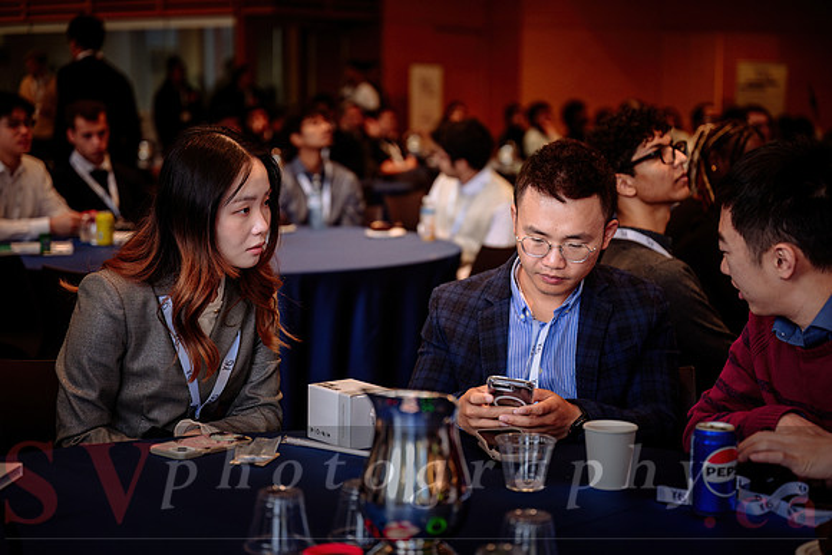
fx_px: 1618
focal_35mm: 70
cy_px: 278
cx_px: 416
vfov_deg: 19.5
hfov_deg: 28.8
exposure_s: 1/250
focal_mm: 70
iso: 640
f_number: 2.8
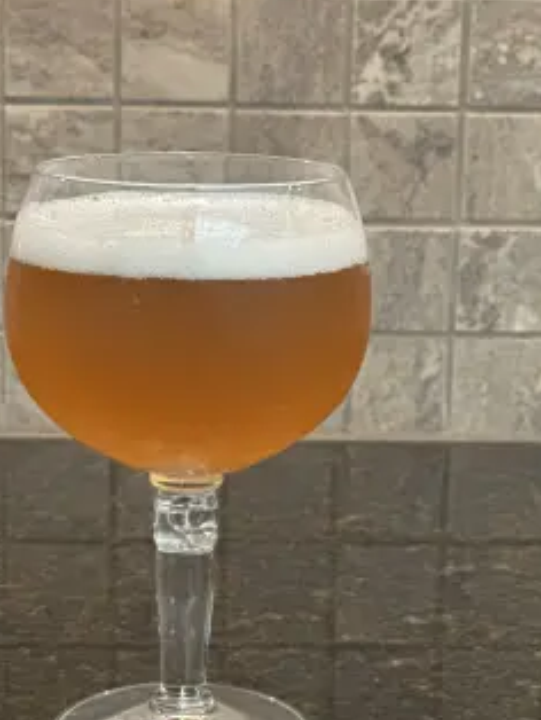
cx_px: 199
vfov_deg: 20.0
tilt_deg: -11.8
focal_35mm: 98
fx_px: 2039
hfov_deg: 15.1
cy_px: 440
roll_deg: -0.7
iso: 320
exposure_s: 1/40
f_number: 2.8
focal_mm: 9
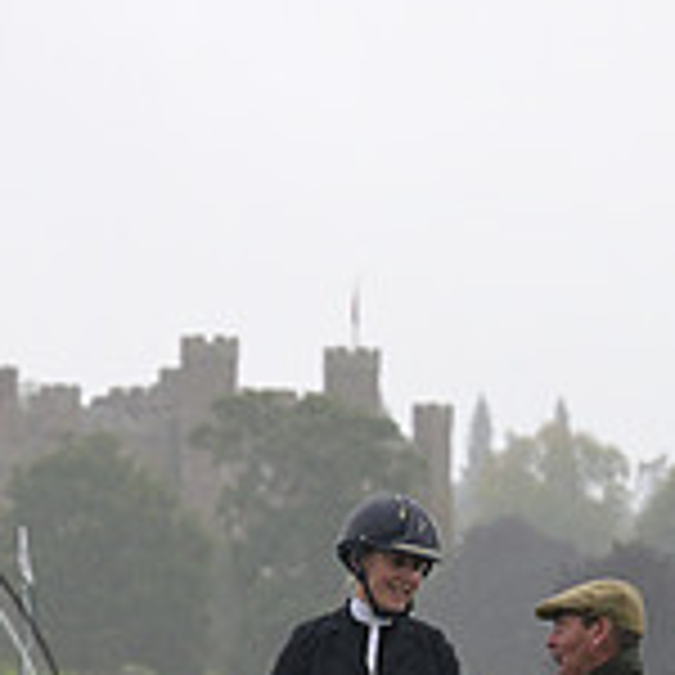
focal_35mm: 335
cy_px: 785
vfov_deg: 5.2
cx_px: -428
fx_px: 7391
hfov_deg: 5.2
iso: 900
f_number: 5
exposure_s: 1/1000
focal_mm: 102
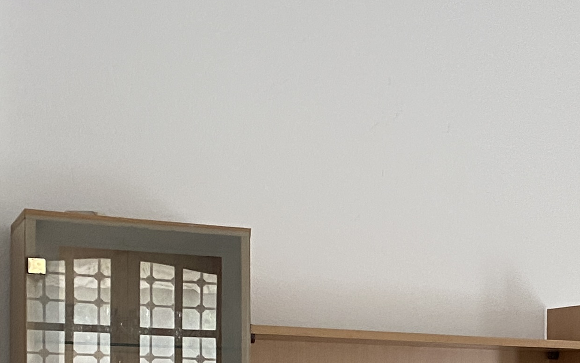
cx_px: 818
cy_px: 481
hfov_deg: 20.4
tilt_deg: -2.8
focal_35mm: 90
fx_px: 1423
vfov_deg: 13.9
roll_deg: -1.6
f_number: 1.8
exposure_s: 1/77
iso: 125
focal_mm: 4.25
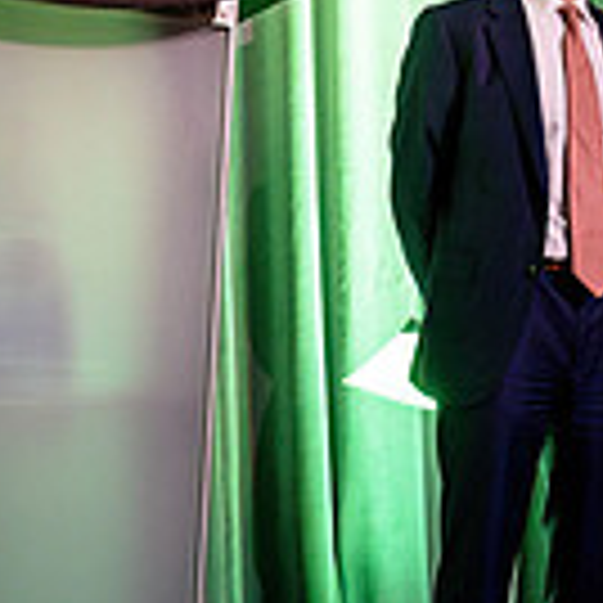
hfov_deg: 13.8
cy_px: 141
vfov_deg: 13.8
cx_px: 352
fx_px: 2483
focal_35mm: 126
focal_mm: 30
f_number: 4
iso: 1000
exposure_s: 1/100
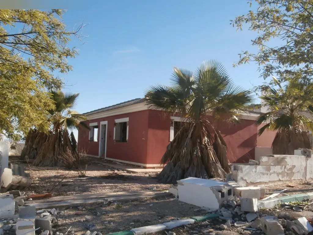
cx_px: 156
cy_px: 118
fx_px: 271
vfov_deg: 46.8
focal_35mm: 30
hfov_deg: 60.0
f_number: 3.5
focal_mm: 5.36
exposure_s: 1/640
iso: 100
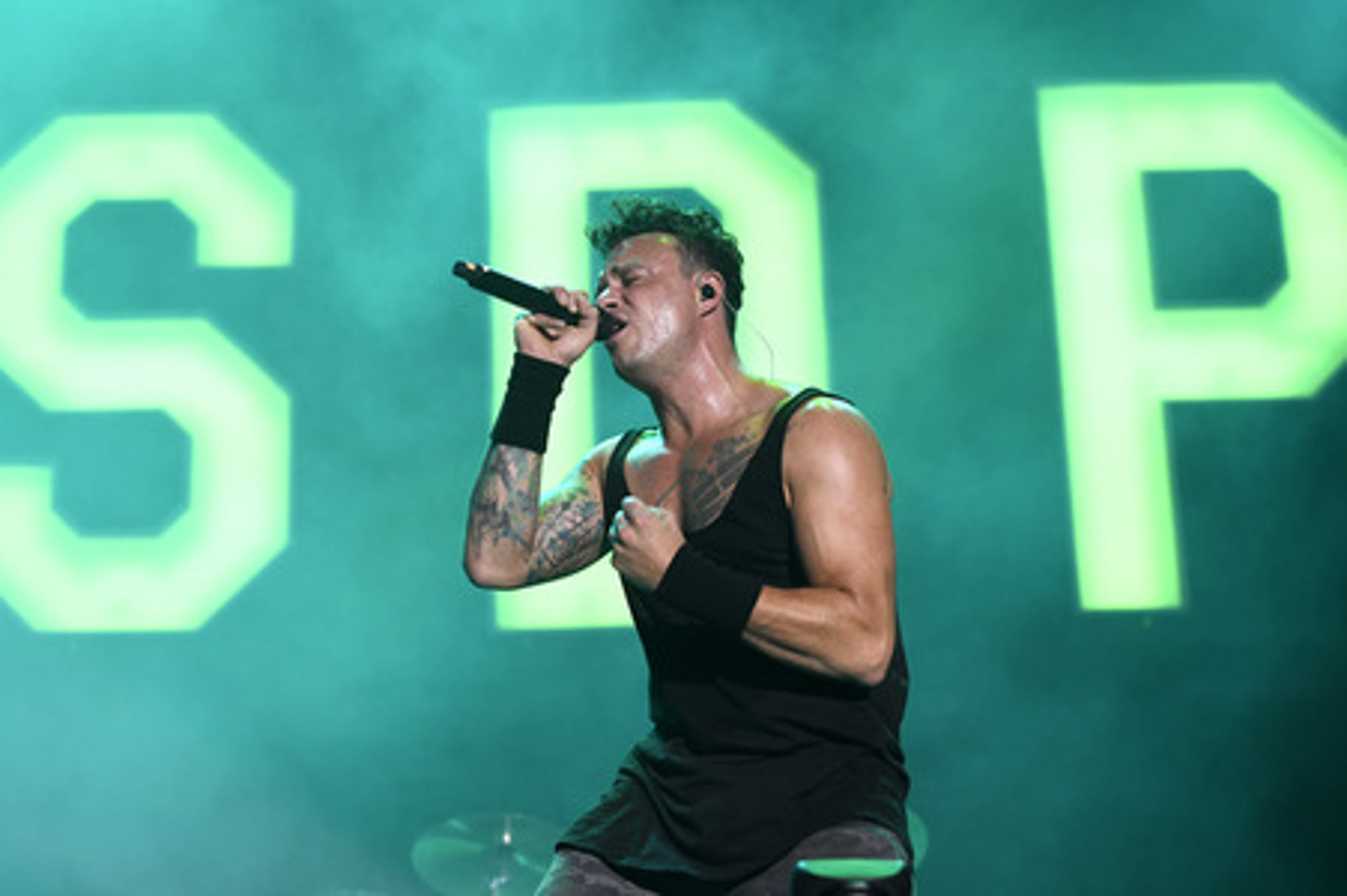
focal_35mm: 70
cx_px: 674
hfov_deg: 28.9
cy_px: 448
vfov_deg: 19.4
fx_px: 2617
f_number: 4
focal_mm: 70
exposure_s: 1/500
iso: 1600
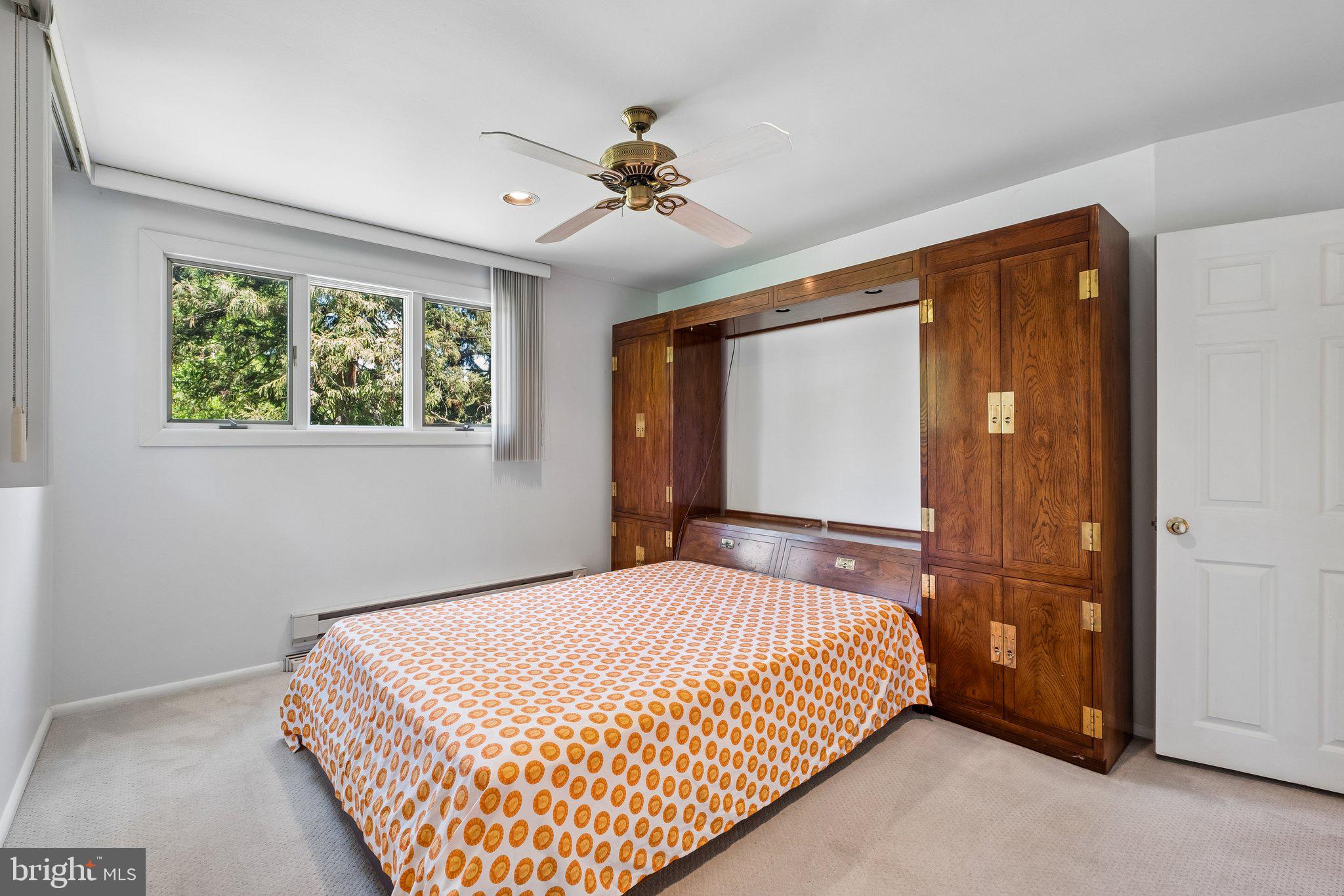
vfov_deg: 77.3
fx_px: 560
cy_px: 448
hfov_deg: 100.4
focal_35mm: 15
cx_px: 672
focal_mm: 10
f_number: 8
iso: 250
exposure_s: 1/4
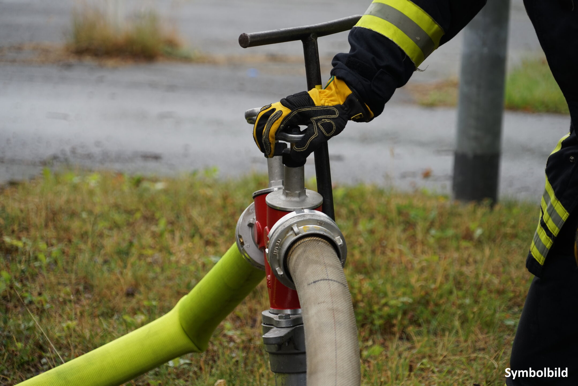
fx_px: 2618
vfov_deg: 8.4
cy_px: 193
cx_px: 289
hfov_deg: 12.6
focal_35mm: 163
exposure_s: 1/200
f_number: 6.3
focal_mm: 163
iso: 320
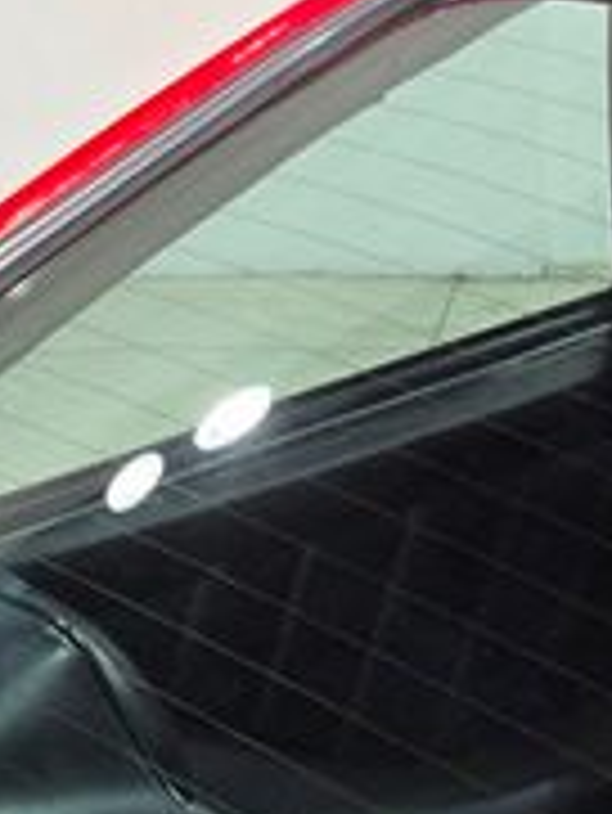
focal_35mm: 244
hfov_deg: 6.1
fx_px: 5745
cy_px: 805
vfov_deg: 8.1
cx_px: 738
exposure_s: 1/120
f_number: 2.4
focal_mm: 7.9
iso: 250
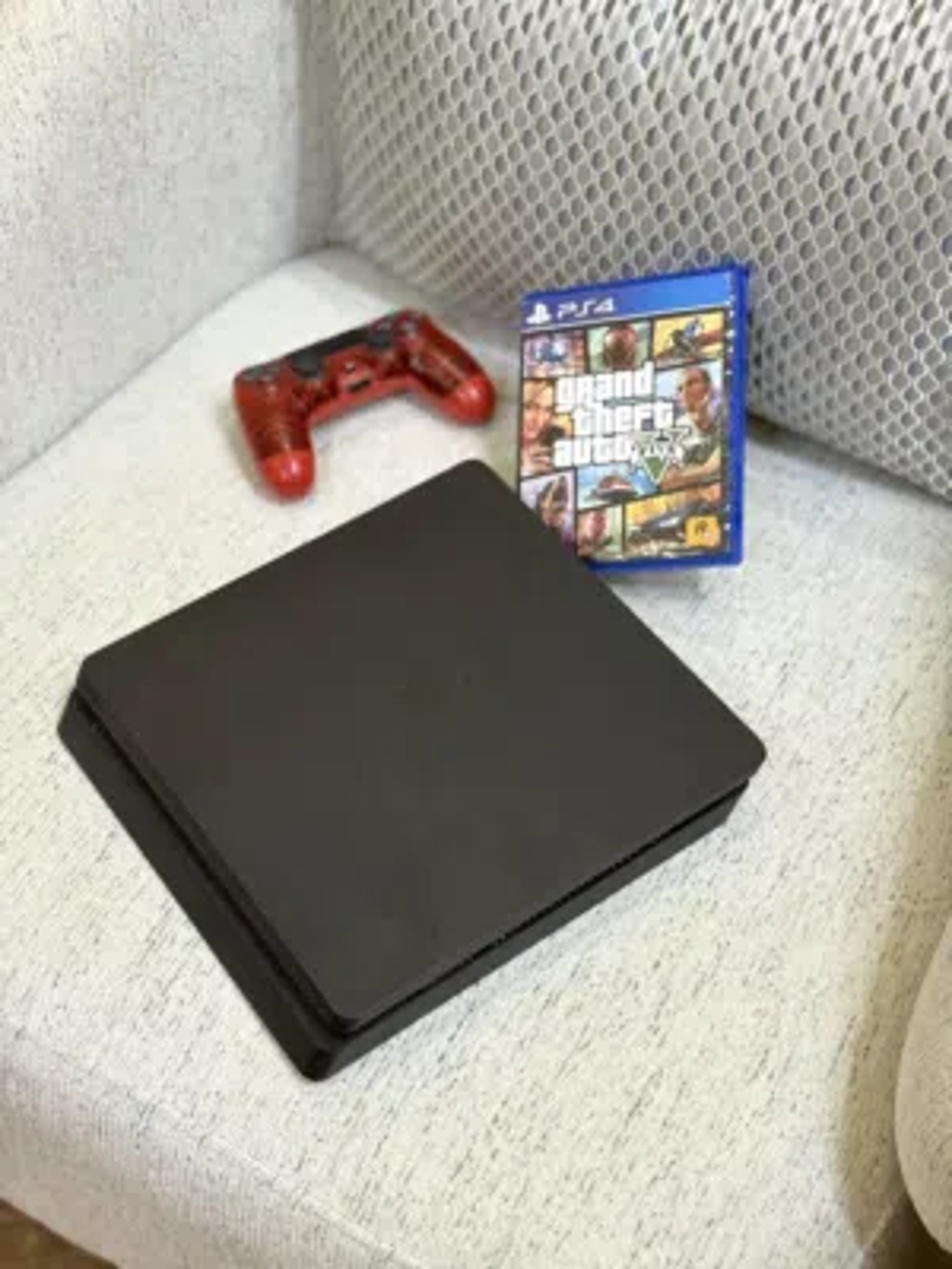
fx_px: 1907
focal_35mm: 52
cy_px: 634
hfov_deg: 28.0
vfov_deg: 36.8
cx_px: 476
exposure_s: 1/33
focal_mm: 5.96
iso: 200
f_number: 1.6
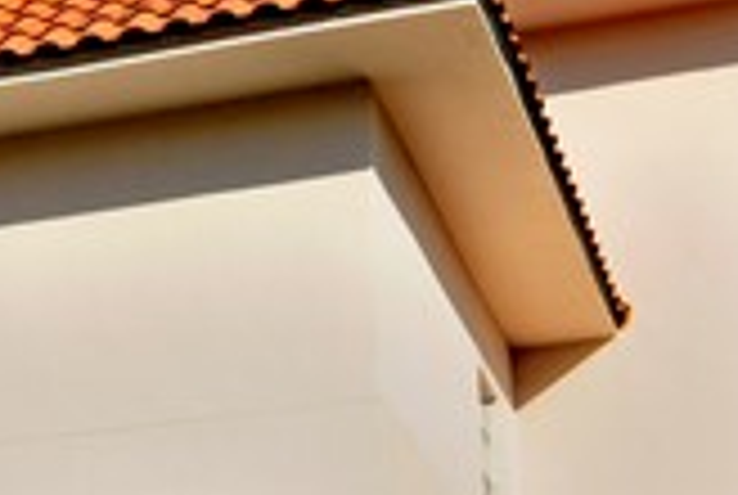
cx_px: 130
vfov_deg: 11.4
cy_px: 706
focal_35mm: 117
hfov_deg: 17.3
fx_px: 2403
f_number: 9
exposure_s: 1/320
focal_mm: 20
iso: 100
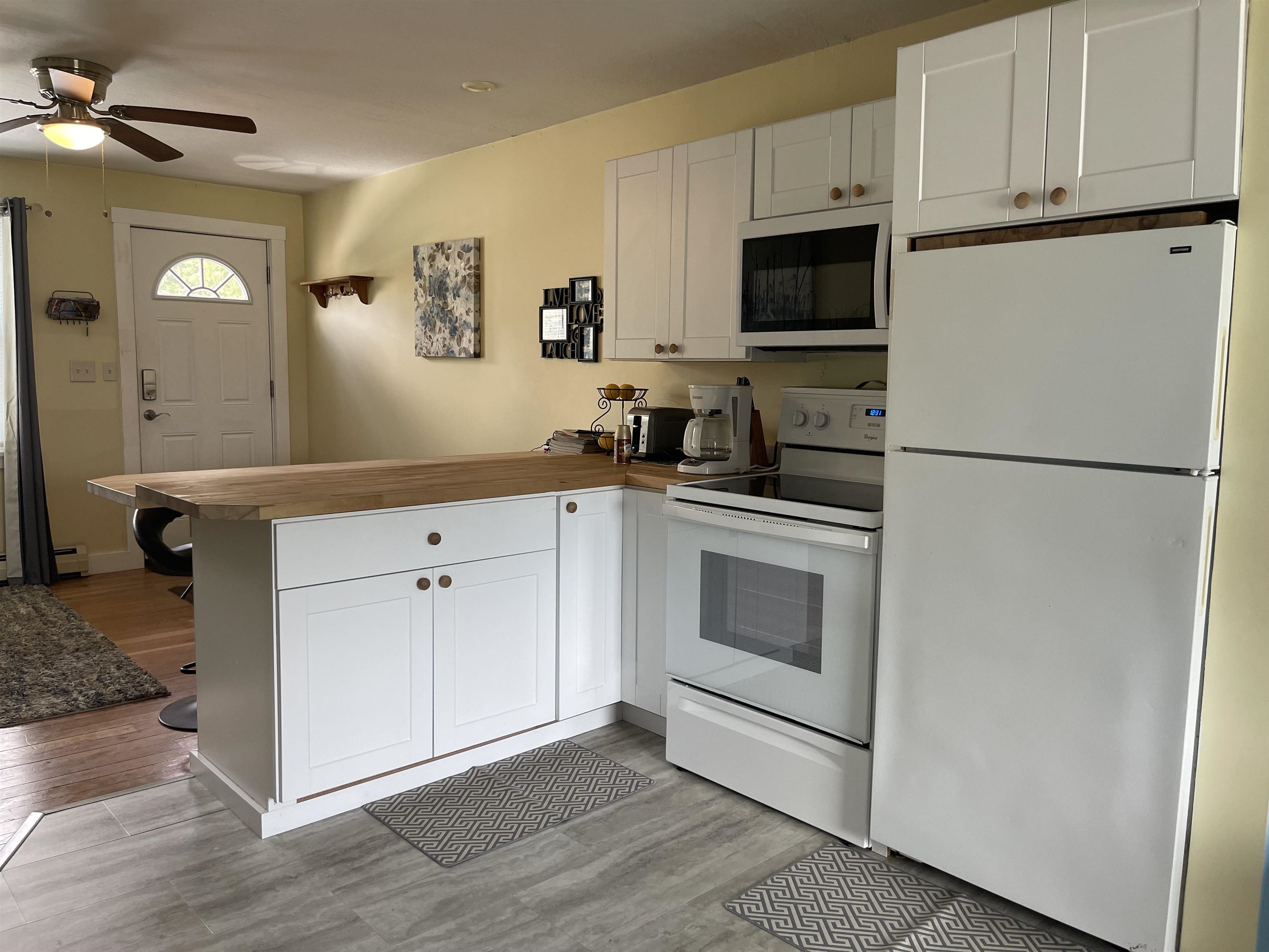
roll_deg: -1.2
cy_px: 476
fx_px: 916
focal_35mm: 25
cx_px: 634
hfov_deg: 69.4
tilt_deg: -6.3
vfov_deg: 54.9
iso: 125
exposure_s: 1/120
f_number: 1.6
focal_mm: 5.1
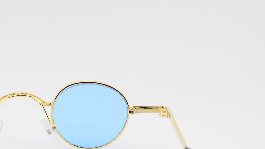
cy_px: 165
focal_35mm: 147
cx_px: 17
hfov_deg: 14.4
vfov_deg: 8.2
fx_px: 1033
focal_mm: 38
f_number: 11
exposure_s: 1/125
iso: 200
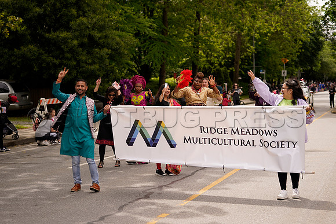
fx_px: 653
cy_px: 112
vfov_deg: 19.5
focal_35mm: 70
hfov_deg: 28.8
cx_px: 168
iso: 125
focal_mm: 70
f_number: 2.8
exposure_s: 1/400
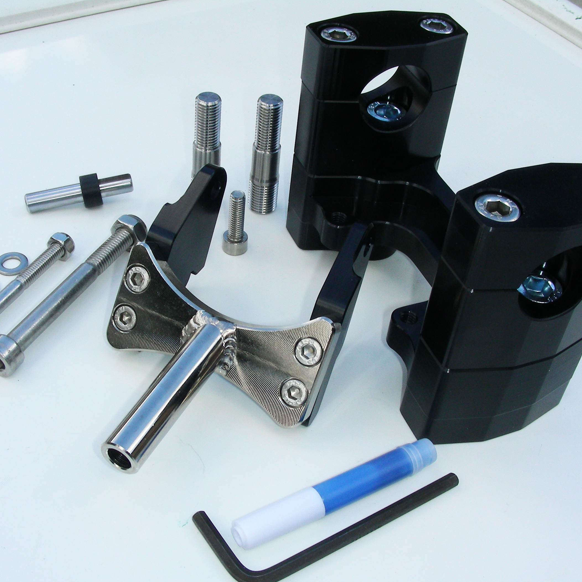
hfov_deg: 37.5
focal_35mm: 45
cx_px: 283
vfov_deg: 37.6
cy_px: 291
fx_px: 856
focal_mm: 6.3
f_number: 6.8
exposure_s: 1/93.1
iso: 50
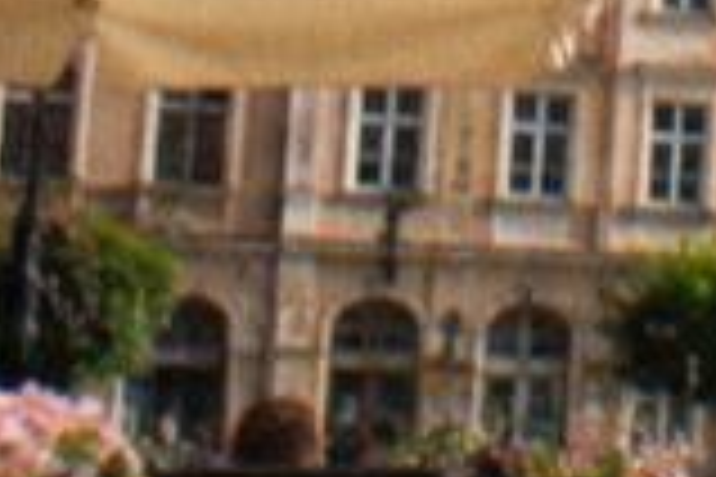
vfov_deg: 5.5
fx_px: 4992
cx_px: 2062
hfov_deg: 7.4
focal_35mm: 251
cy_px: 22
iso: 320
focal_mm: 40
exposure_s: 1/640
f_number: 5
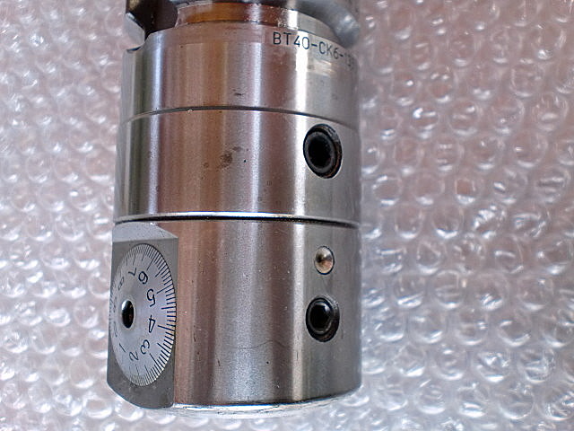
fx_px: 580
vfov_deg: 40.7
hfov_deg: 52.6
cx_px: 287
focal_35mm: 35
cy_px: 216
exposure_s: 1/60
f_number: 3.1
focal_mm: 6.3
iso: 125
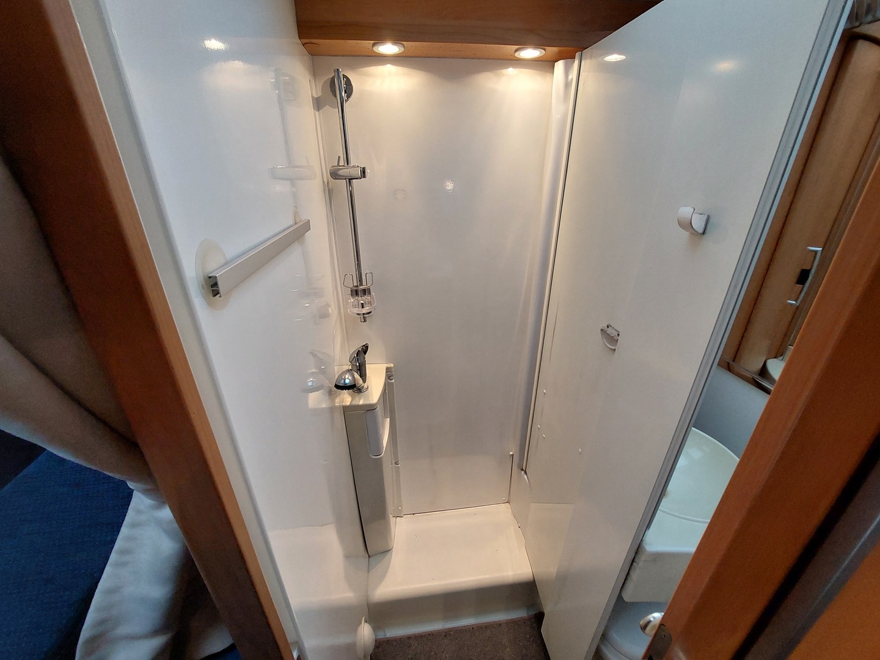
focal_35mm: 13
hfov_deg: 106.2
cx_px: 440
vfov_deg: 89.9
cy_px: 330
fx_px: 330
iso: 125
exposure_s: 1/50
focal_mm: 1.74
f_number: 2.2
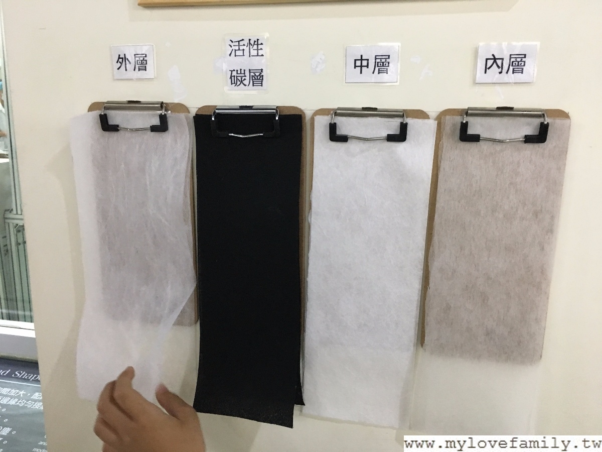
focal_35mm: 29
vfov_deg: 48.2
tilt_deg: -12.5
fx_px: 504
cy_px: 226
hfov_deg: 61.7
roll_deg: -1.3
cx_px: 301
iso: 160
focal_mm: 4.15
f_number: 2.2
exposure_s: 1/30
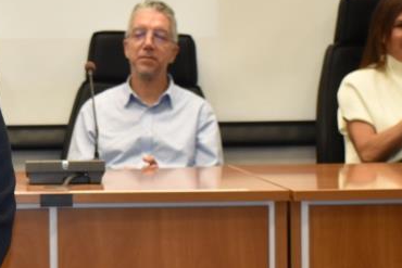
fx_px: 1206
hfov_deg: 18.4
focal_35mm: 108
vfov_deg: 12.7
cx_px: -15
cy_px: 79
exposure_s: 1/125
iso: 800
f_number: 4
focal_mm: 26
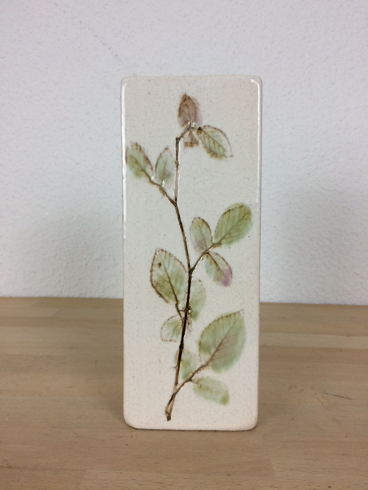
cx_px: 184
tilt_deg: -5.2
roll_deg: -0.8
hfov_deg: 48.2
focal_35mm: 29
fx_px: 411
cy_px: 245
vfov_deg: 61.7
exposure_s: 1/100
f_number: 2.2
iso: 64
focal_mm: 4.15
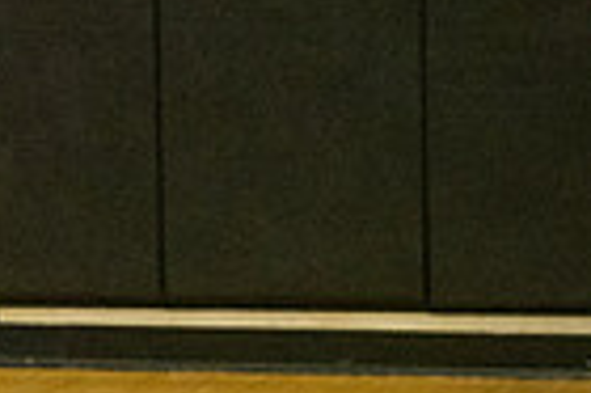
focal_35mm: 373
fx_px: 6116
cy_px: 158
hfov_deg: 5.4
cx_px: -621
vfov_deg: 3.7
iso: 6400
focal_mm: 90
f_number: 4.5
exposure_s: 1/800
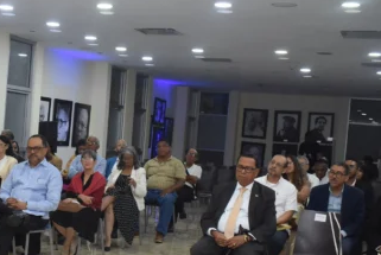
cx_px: 58
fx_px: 721
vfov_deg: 19.9
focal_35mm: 68
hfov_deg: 28.7
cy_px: 197
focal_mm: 20
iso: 1100
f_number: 4
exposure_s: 1/60
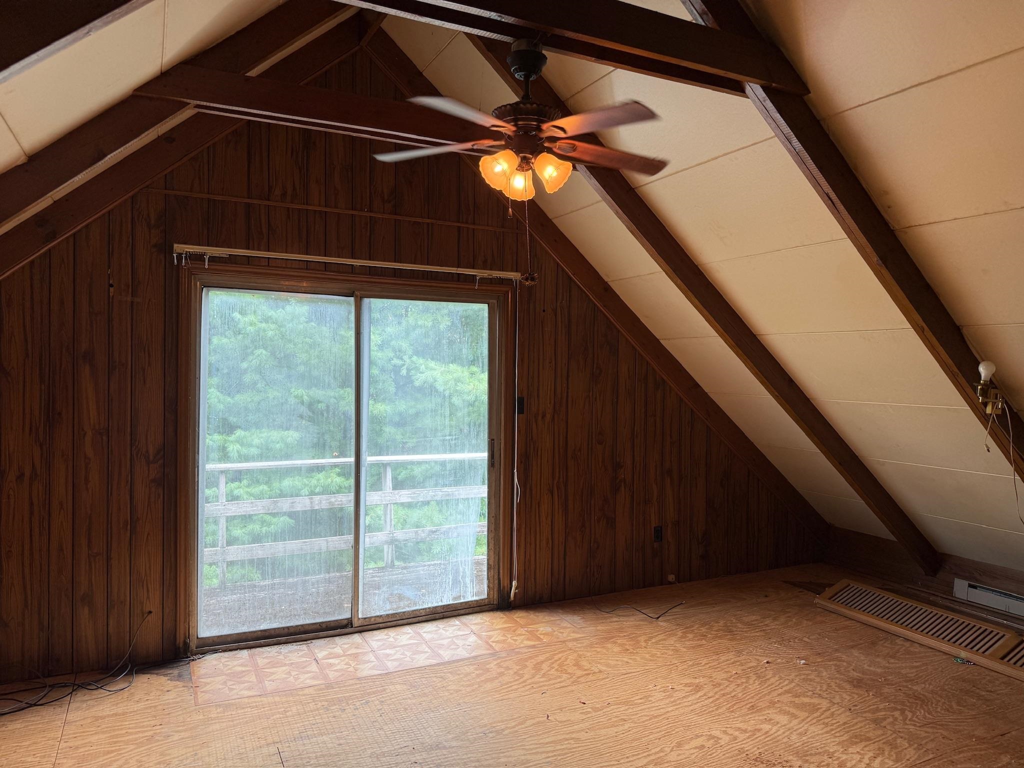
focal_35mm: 24
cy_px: 384
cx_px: 512
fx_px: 710
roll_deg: -1.2
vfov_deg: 56.8
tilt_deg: +1.5
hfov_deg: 71.6
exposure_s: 1/120
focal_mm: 6.76
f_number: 1.78
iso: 80
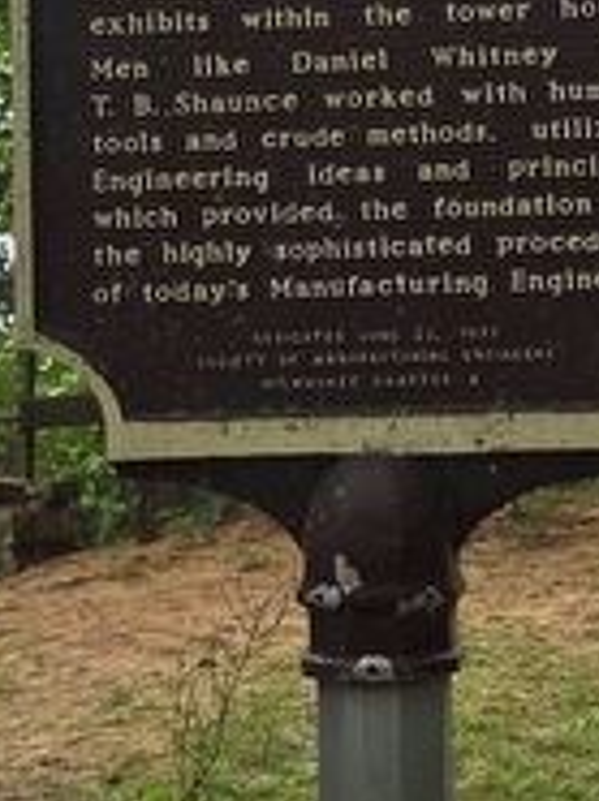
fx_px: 2289
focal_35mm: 99
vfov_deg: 19.7
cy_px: 164
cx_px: 405
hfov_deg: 14.9
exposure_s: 1/164
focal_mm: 5.4
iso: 25
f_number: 1.8
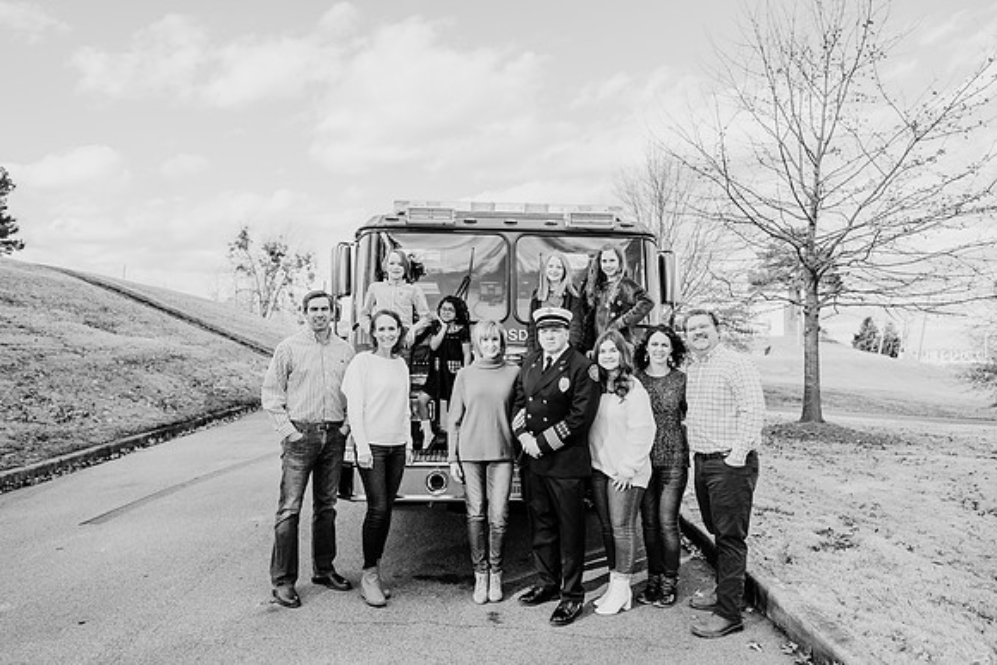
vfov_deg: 53.2
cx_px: 498
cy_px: 332
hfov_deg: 73.7
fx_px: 665
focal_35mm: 24
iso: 100
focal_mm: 24
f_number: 3.5
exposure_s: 1/400
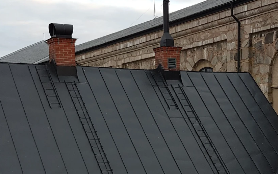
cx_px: 169
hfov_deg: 30.5
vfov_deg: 18.7
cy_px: 187
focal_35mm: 67
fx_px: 508
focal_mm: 4.2
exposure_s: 1/100
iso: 80
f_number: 1.7
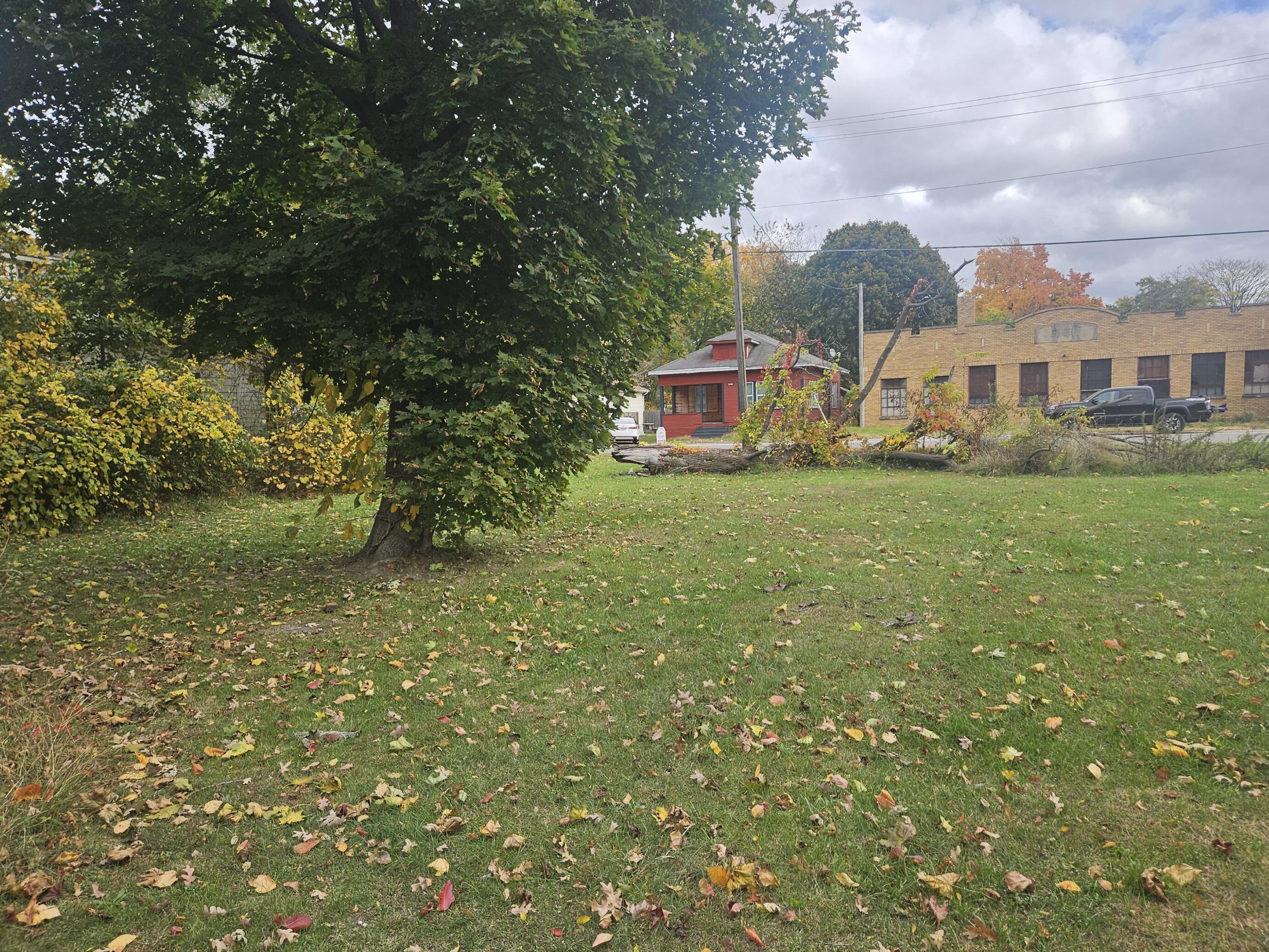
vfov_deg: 54.9
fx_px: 916
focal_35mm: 25
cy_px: 495
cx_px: 623
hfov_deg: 69.4
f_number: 1.8
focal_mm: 5.4
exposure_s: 1/1000
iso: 25
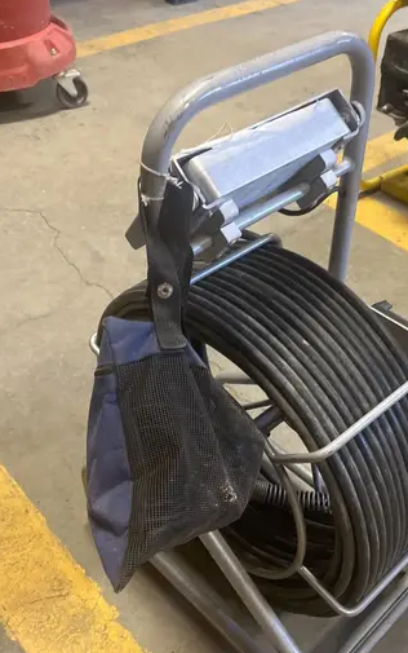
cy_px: 348
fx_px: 711
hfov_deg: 31.8
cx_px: 266
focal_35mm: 40
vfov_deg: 49.2
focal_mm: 5.1
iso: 125
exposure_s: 1/60
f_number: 1.6
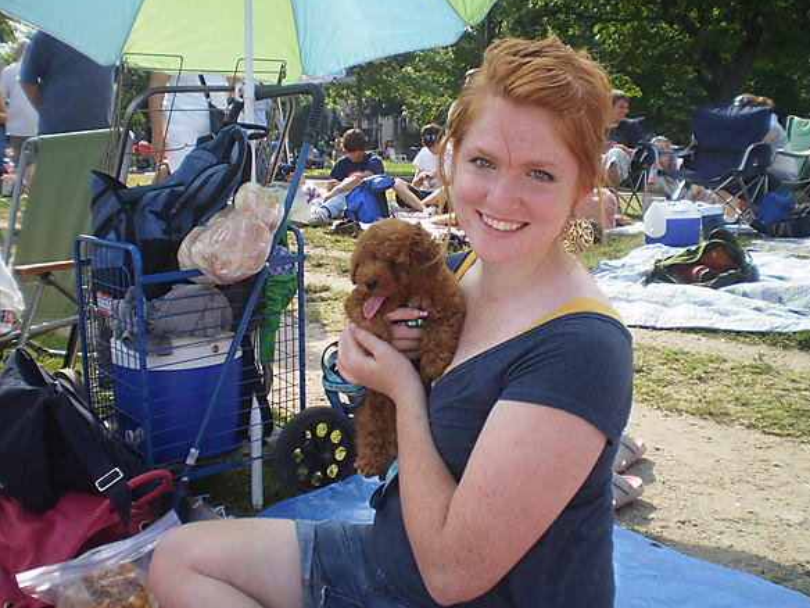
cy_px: 298
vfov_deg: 38.7
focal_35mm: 37
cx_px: 415
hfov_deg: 50.1
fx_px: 866
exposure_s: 1/500
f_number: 3.1
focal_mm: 6.3
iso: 64
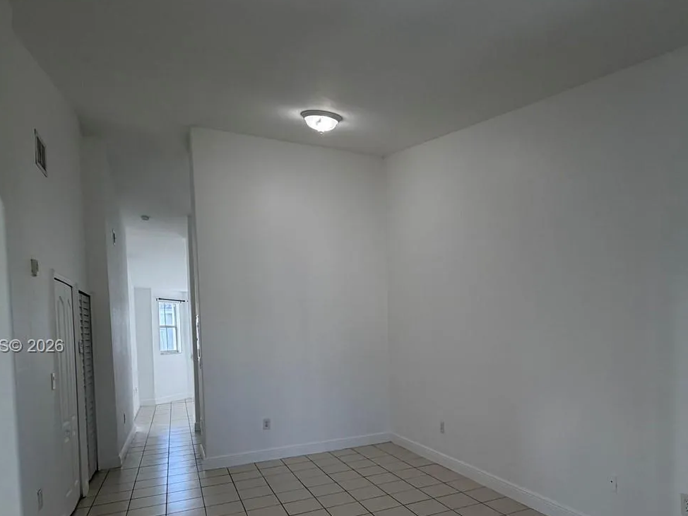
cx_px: 409
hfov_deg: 73.2
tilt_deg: -2.1
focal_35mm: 23
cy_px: 347
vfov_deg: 57.5
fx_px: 457
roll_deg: +2.5
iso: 100
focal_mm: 2.22
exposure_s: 1/120
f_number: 2.2
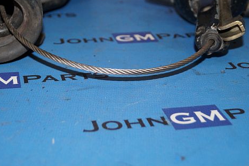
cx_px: 97
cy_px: 40
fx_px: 498
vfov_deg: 18.8
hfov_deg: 28.0
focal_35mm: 72
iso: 400
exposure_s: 1/100
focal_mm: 28
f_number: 4.5
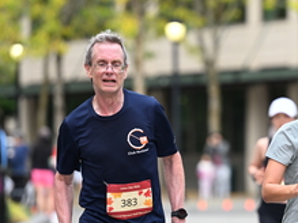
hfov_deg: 5.7
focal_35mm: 350
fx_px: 3011
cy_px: 118
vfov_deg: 4.2
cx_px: 246
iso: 1000
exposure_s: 1/2000
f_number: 2.8
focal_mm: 145
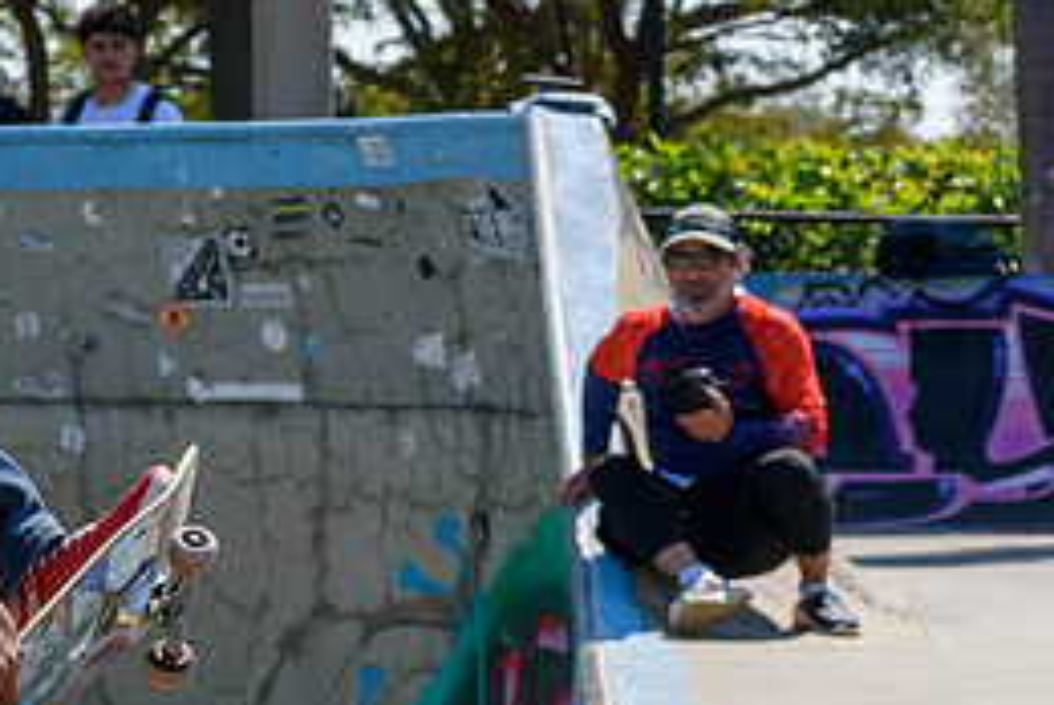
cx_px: -101
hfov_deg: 8.7
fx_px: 6859
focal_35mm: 234
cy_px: 739
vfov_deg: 5.9
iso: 200
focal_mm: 70
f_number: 7.1
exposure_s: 1/800
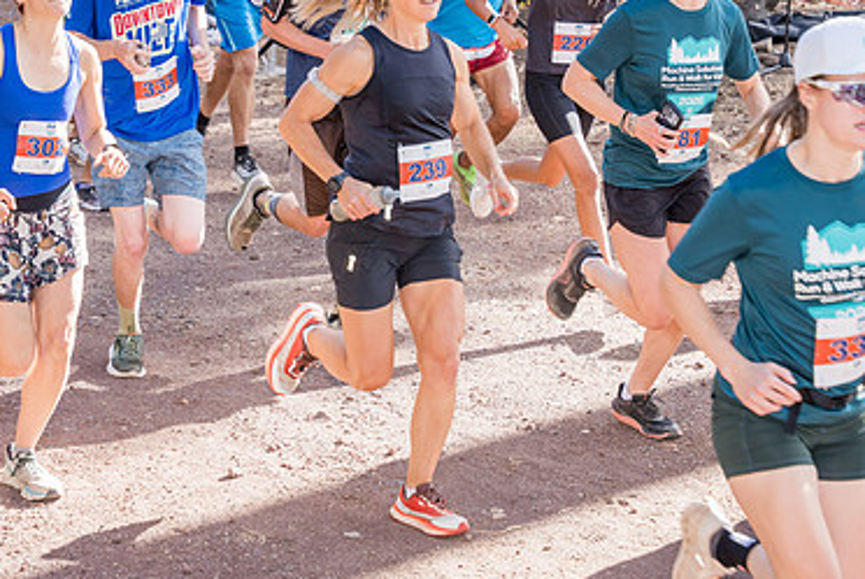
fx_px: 2622
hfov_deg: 18.7
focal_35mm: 109
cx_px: 353
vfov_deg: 12.6
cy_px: 166
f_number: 5
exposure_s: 1/500
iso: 800
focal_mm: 70
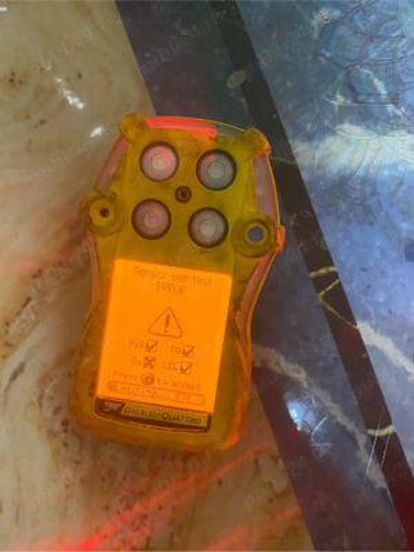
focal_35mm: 26
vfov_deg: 67.3
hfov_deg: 53.1
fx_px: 415
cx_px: 207
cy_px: 276
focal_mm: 4.25
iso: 500
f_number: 1.8
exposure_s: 1/50
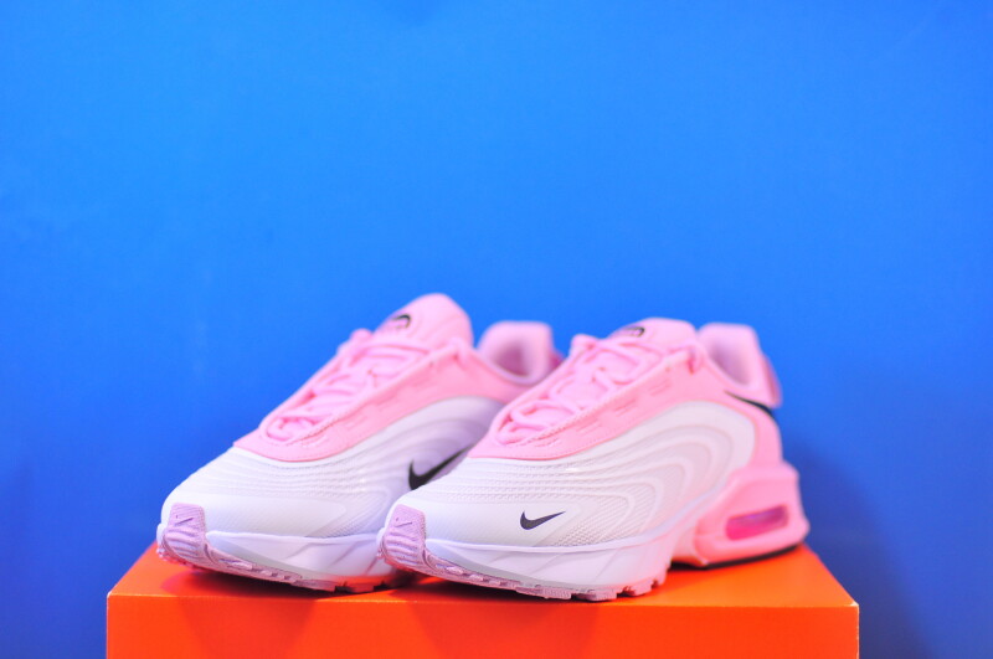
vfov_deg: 18.1
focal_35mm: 75
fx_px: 2066
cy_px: 330
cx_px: 496
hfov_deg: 27.0
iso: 250
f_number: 2
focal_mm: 50
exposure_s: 1/320
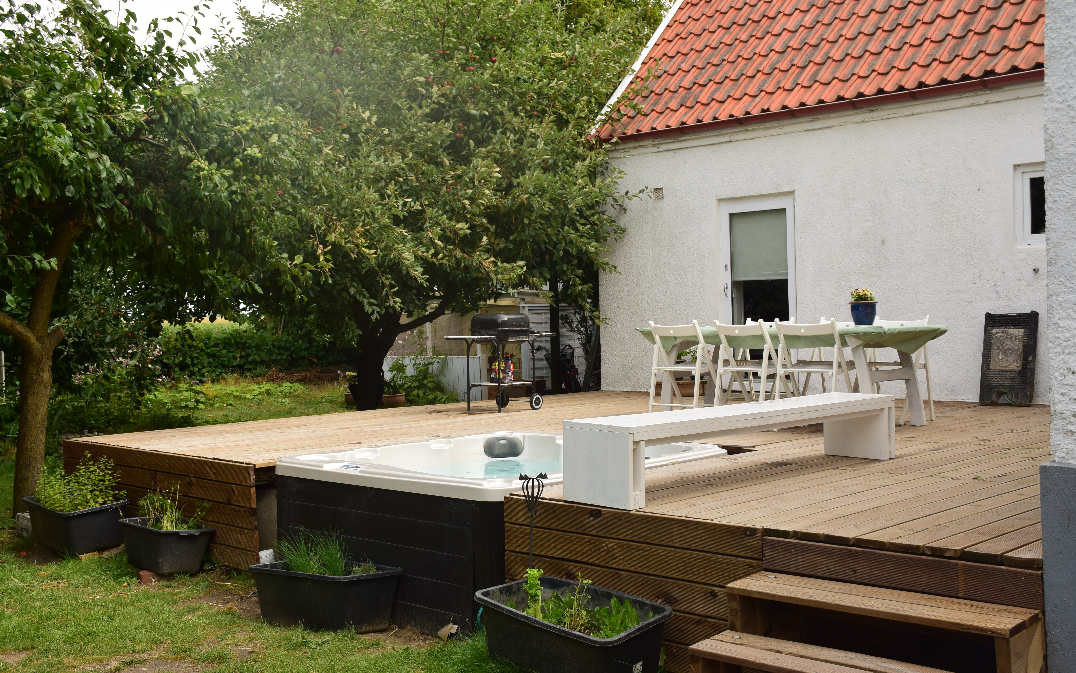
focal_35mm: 40
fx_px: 1173
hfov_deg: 49.3
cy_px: 331
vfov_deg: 32.0
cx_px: 538
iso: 200
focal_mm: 26
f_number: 9.5
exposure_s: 1/250
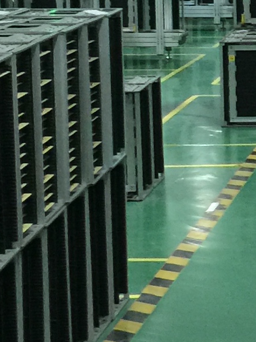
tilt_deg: -6.6
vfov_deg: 12.2
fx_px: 1597
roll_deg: +0.3
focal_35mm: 162
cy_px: 83
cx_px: 494
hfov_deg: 8.7
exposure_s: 1/4
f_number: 2.2
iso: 64
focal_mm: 4.15
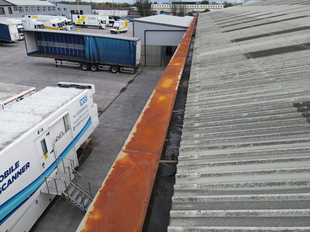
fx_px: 215
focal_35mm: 24
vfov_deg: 56.8
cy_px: 116
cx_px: 155
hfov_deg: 71.6
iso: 100
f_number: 2.8
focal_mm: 4.5
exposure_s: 1/180
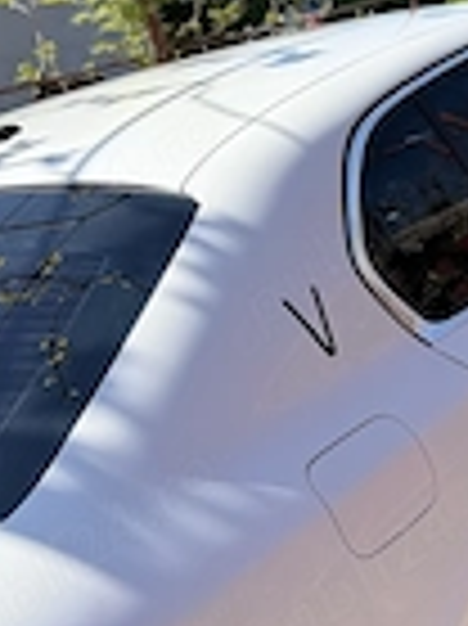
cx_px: 544
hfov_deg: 20.1
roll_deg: +11.8
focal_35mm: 69
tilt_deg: -14.7
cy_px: 293
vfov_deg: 28.2
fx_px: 1246
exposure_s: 1/3425
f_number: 1.78
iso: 80
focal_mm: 6.76
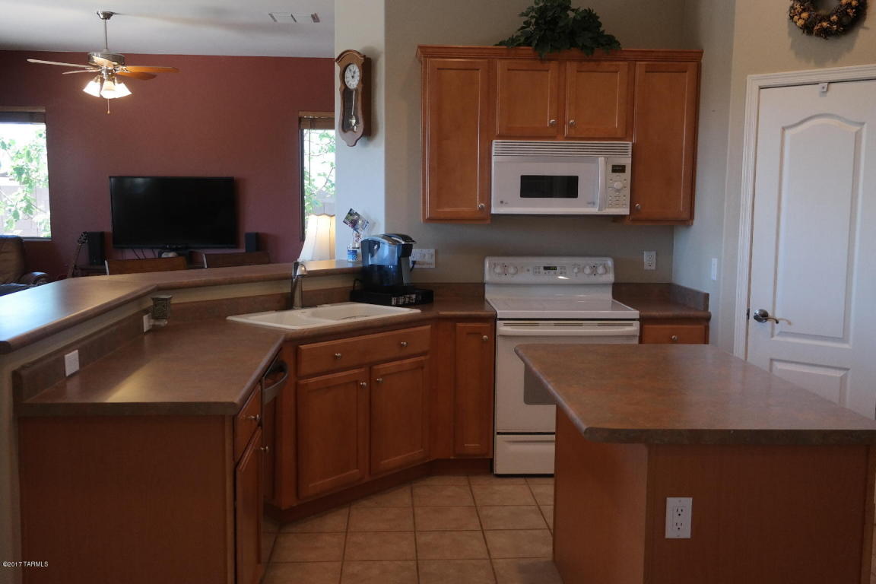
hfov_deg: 57.2
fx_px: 803
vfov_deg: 40.0
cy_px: 292
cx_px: 438
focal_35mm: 33
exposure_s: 1/40
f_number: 3.5
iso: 400
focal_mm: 22
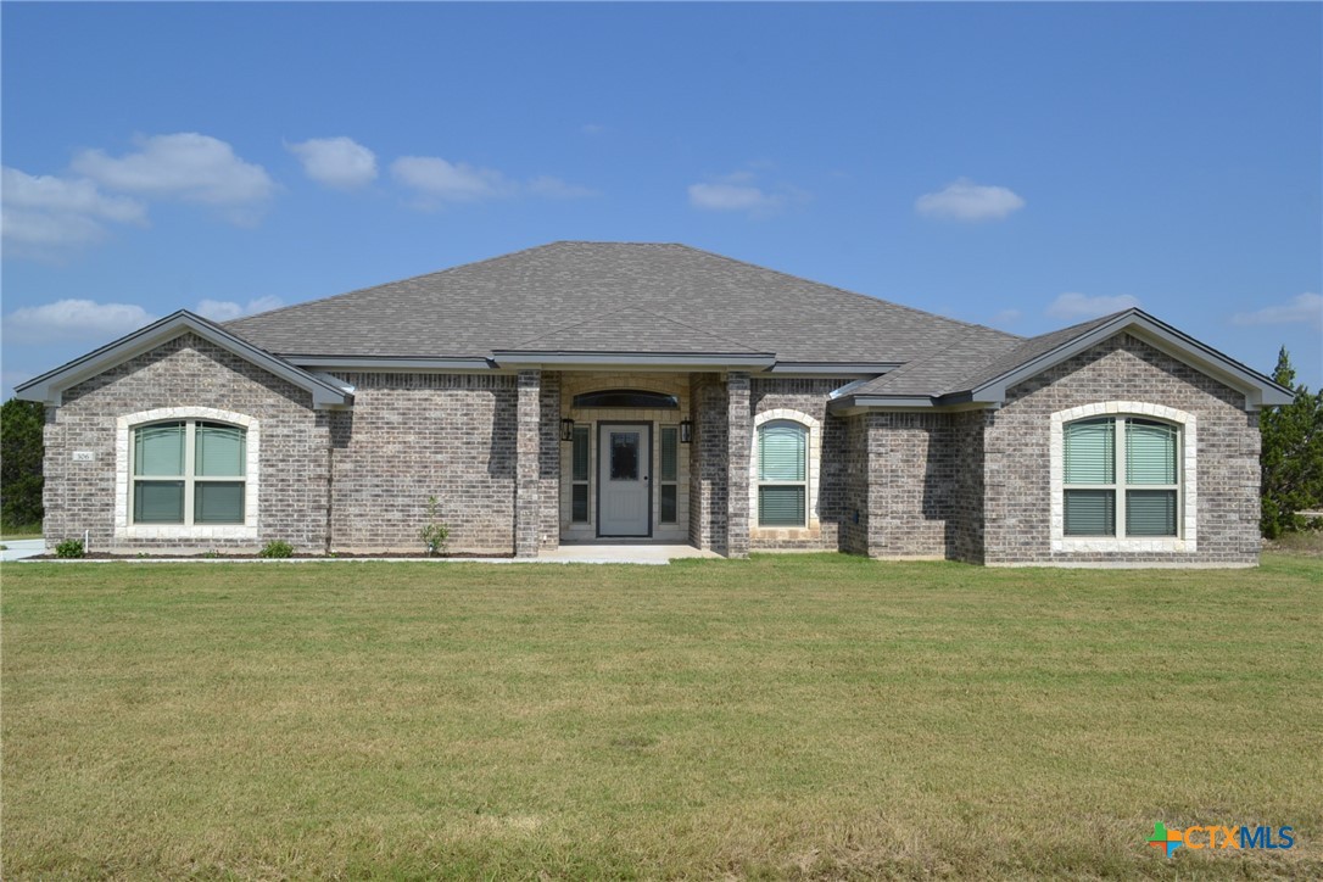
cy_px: 441
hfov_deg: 67.4
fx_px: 992
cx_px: 662
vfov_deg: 47.9
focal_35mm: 27
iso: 400
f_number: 11
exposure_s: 1/500
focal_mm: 18
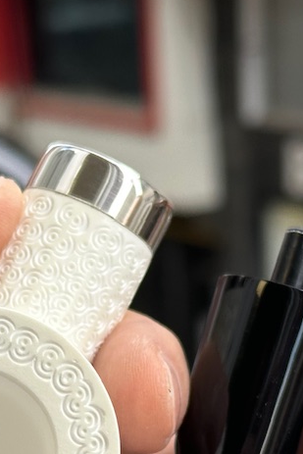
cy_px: 417
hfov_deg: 9.9
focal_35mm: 138
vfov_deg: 14.7
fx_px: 1741
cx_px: 48
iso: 64
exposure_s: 1/363
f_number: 1.78
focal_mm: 6.86
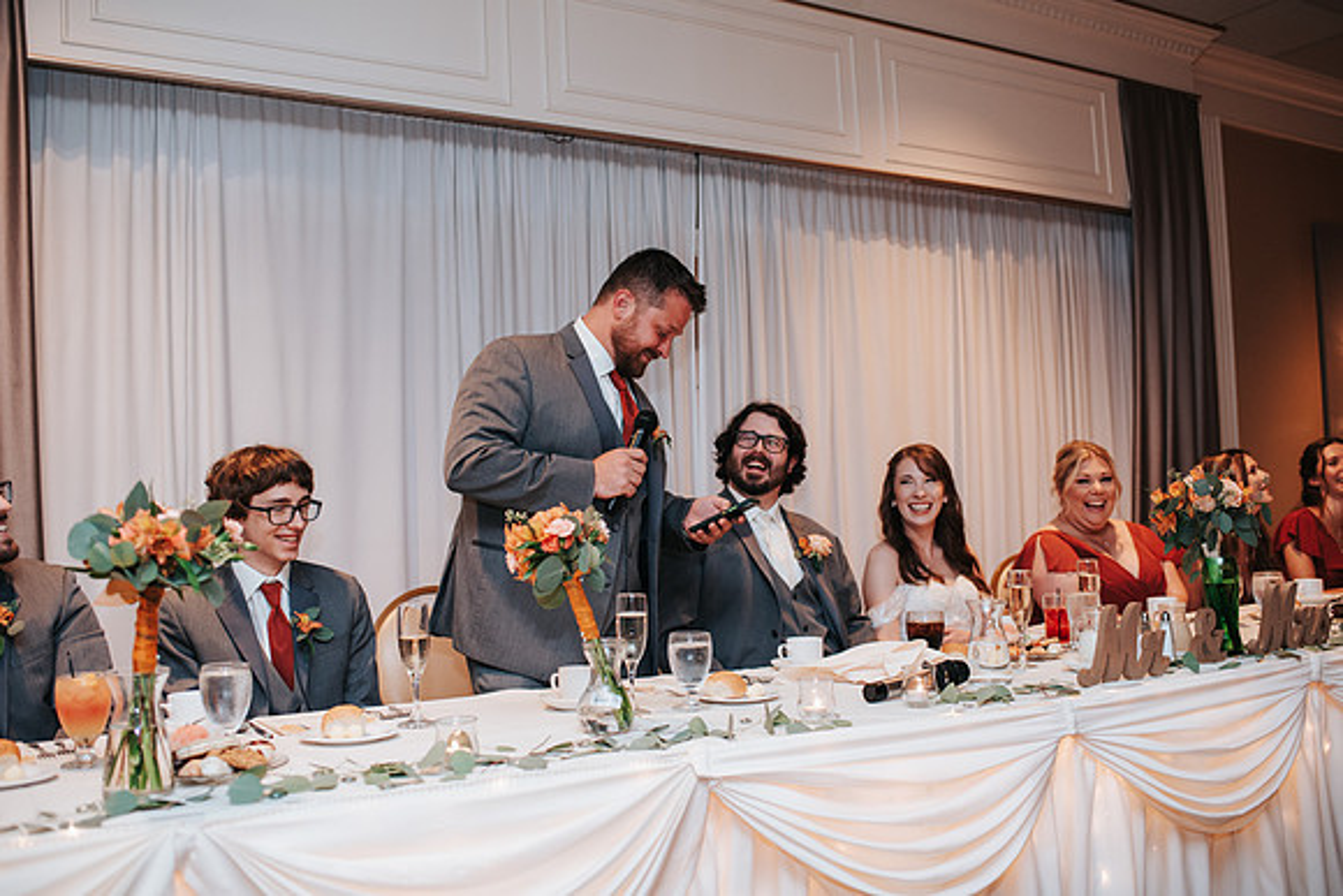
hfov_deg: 54.4
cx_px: 672
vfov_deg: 37.9
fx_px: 1306
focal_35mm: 35
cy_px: 448
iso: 800
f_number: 2.8
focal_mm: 35
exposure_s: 1/160
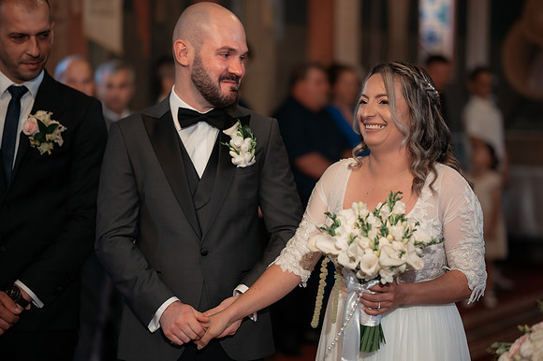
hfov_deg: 23.9
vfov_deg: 16.1
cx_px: 272
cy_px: 180
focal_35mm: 85
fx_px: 1281
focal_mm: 85
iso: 1600
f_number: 2
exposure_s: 1/200
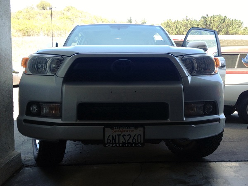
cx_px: 124
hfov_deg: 52.7
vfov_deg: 40.6
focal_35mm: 35
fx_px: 251
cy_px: 93
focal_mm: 4.28
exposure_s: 1/175
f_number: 2.4
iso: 50
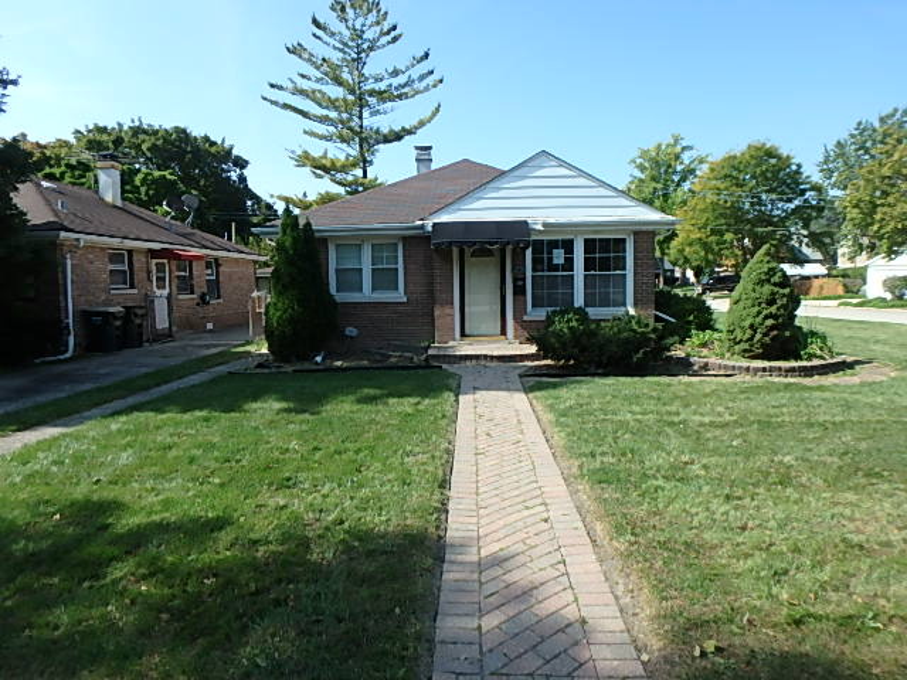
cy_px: 340
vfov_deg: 63.4
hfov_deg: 79.0
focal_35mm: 21
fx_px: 550
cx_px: 454
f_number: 3.5
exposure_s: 1/640
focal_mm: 3.7
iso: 125
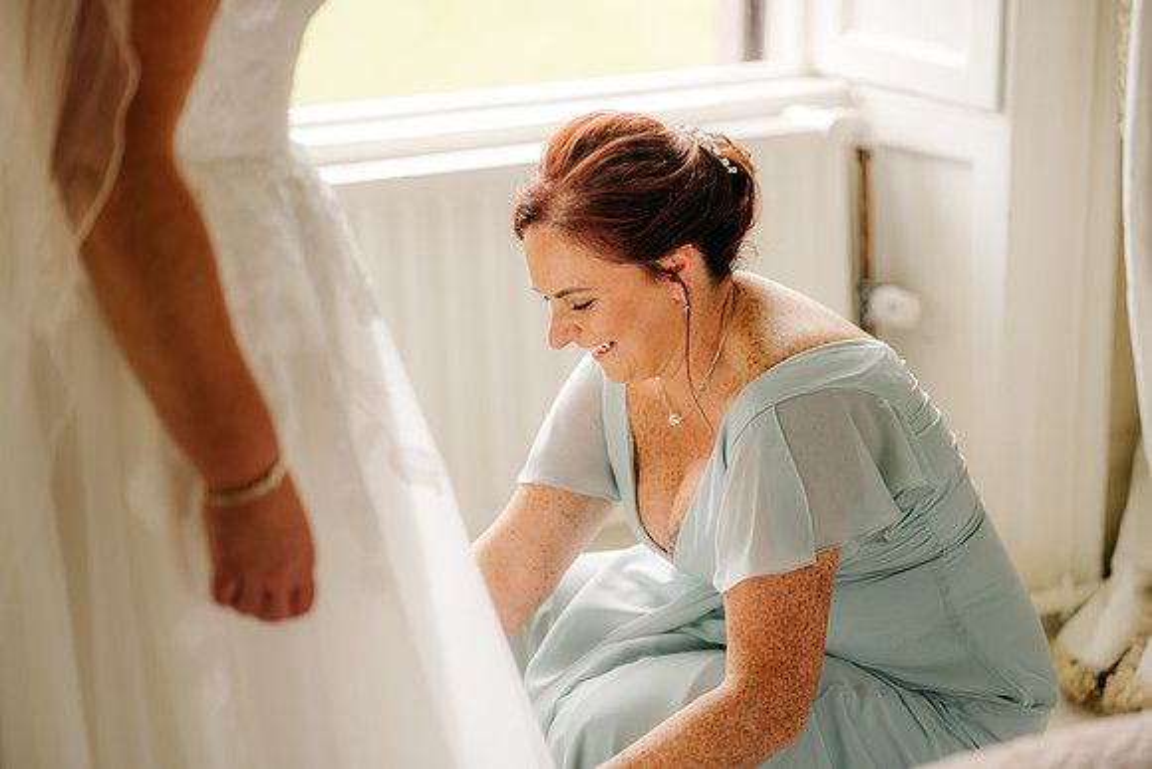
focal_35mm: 86
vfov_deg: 16.0
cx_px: 576
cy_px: 384
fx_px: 2737
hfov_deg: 23.8
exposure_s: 1/400
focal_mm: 85
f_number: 2
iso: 100
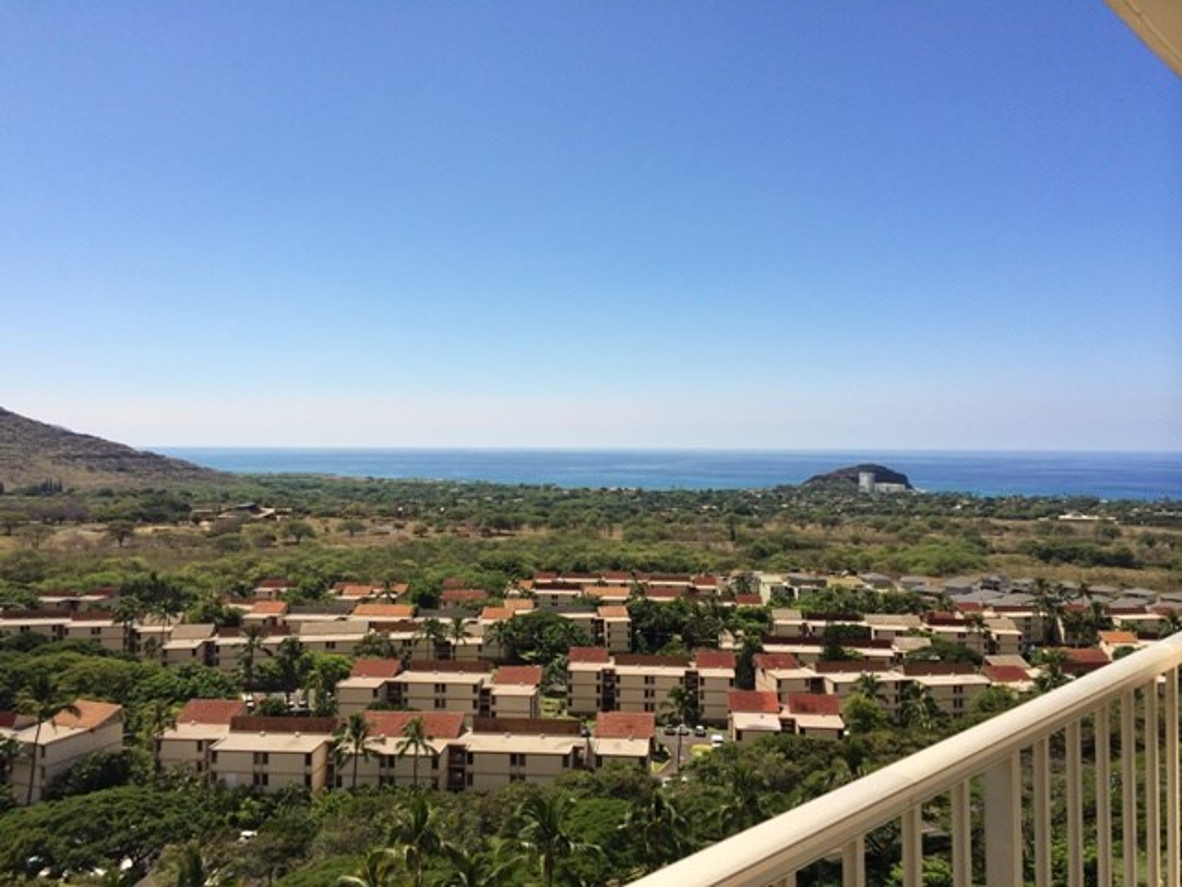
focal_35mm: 30
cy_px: 444
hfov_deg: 60.0
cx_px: 591
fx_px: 1024
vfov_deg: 46.8
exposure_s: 1/2933
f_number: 2.2
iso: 50
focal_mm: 4.12
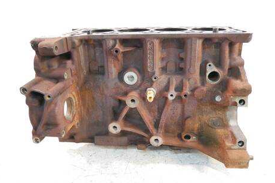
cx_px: 140
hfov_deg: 69.4
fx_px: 199
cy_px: 87
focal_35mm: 26
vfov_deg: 49.5
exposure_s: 1/80
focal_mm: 12
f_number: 3.5
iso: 3200
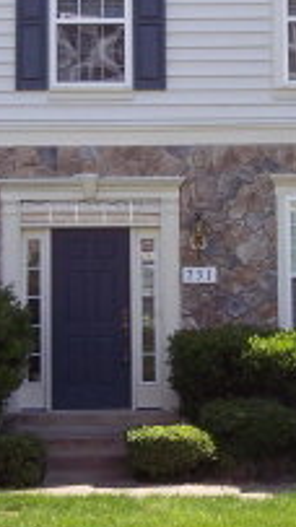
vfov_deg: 19.7
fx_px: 1495
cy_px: 67
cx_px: 153
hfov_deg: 11.3
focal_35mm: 107
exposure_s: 1/500
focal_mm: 8
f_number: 3.4
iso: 100
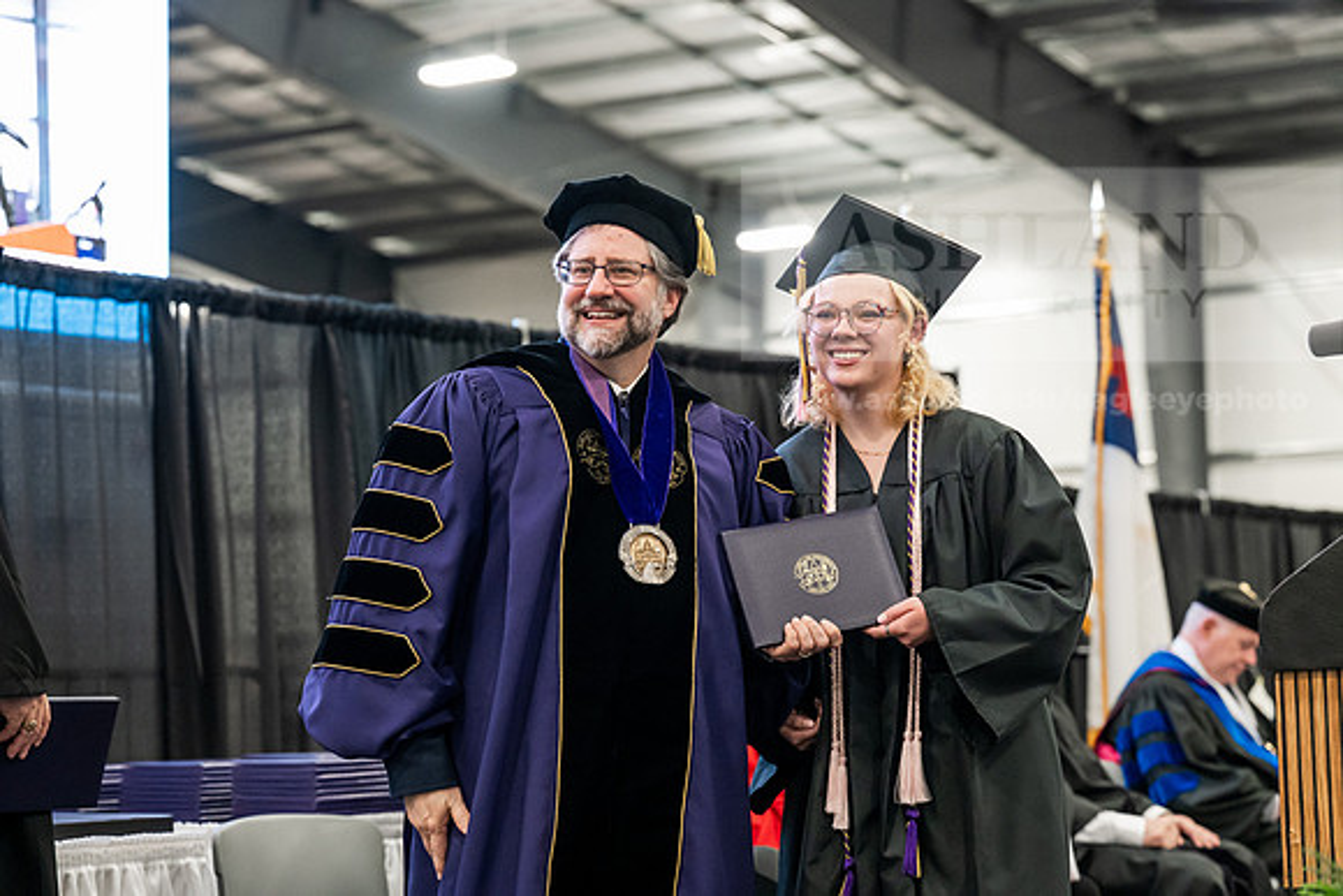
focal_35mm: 83
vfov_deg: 16.5
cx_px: 672
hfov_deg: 24.5
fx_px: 3097
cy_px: 448
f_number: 4
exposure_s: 1/200
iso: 4000
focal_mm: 83
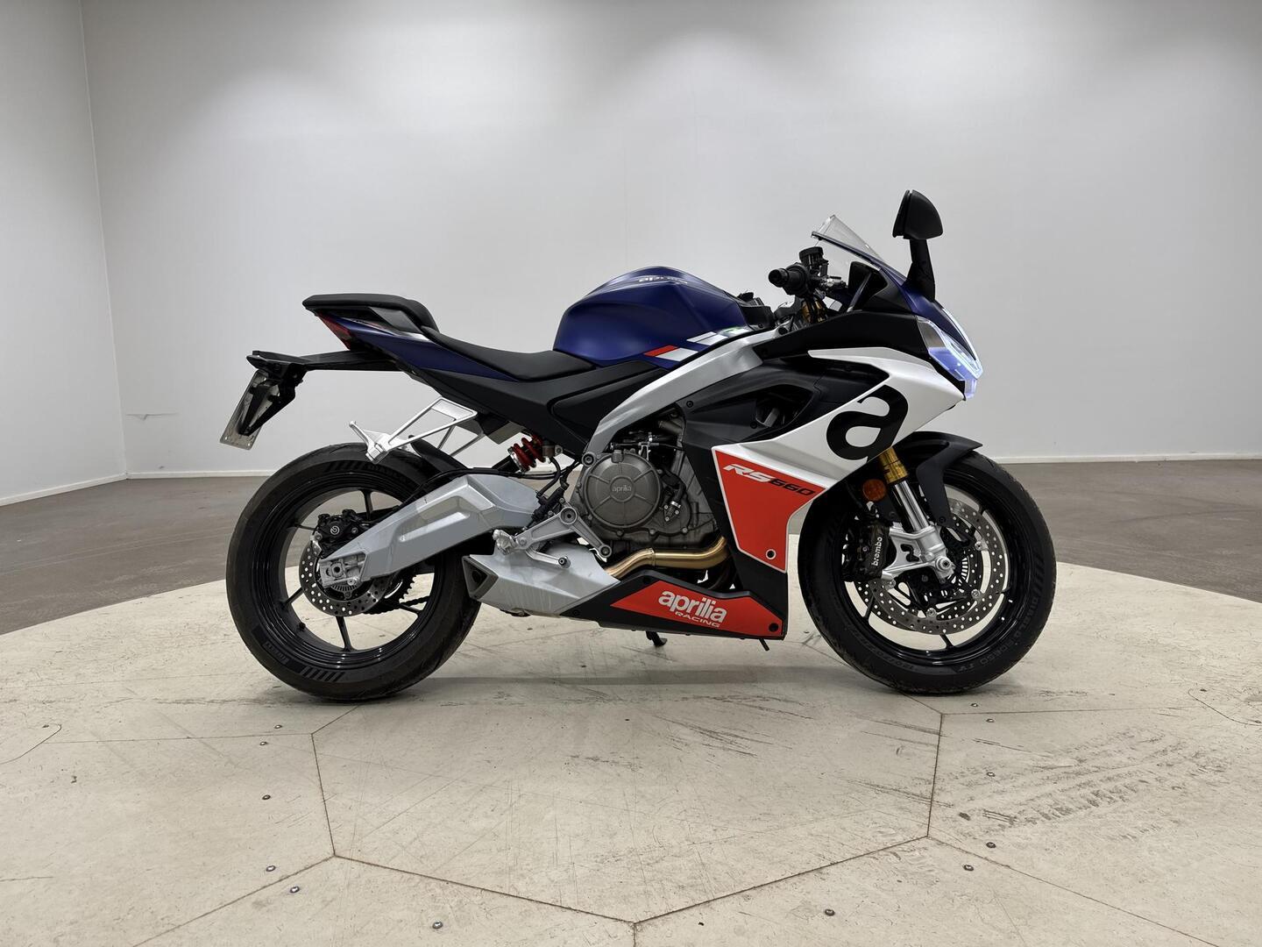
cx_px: 631
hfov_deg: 71.6
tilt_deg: -9.0
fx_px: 875
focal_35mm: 24
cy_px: 474
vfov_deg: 56.8
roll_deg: +1.5
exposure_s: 1/100
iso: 64
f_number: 1.78
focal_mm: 6.76
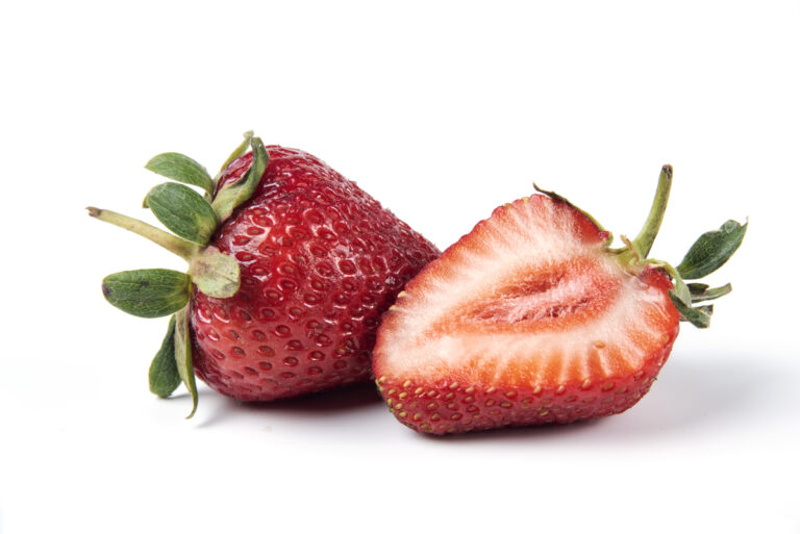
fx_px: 2335
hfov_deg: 19.4
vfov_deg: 13.1
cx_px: 400
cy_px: 267
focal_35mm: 105
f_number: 16
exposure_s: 1/50
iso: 320
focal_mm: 105
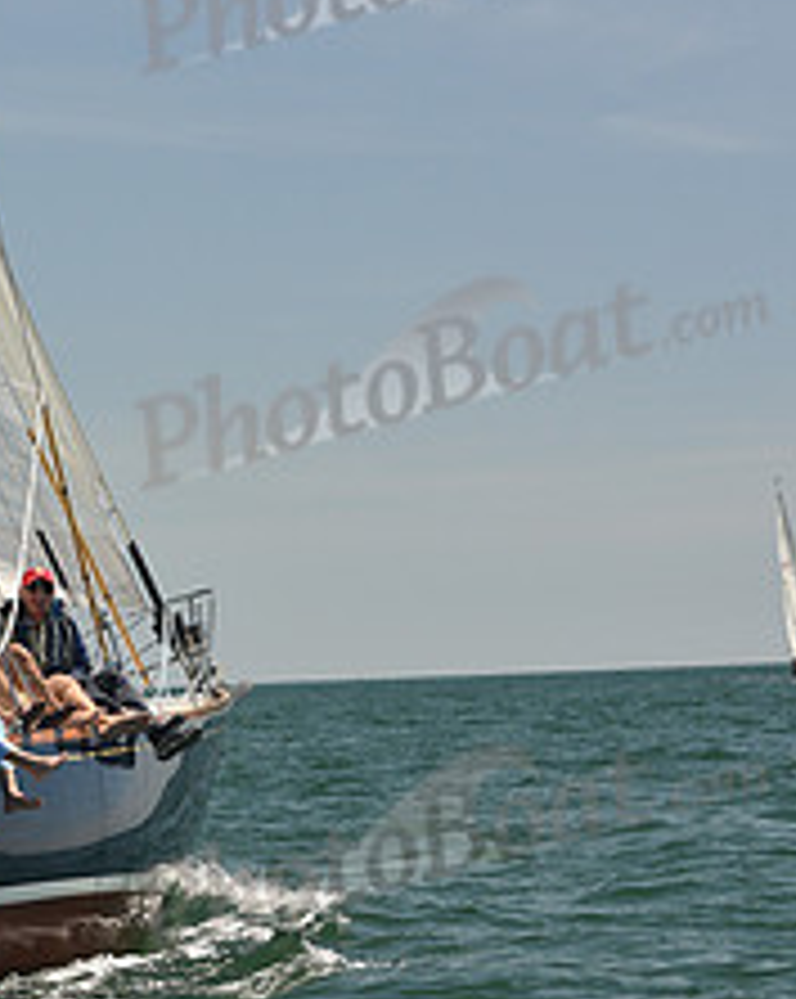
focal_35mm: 172
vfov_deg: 11.2
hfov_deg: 8.9
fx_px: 5076
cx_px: -94
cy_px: 668
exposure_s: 1/800
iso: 250
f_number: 5.6
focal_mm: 70
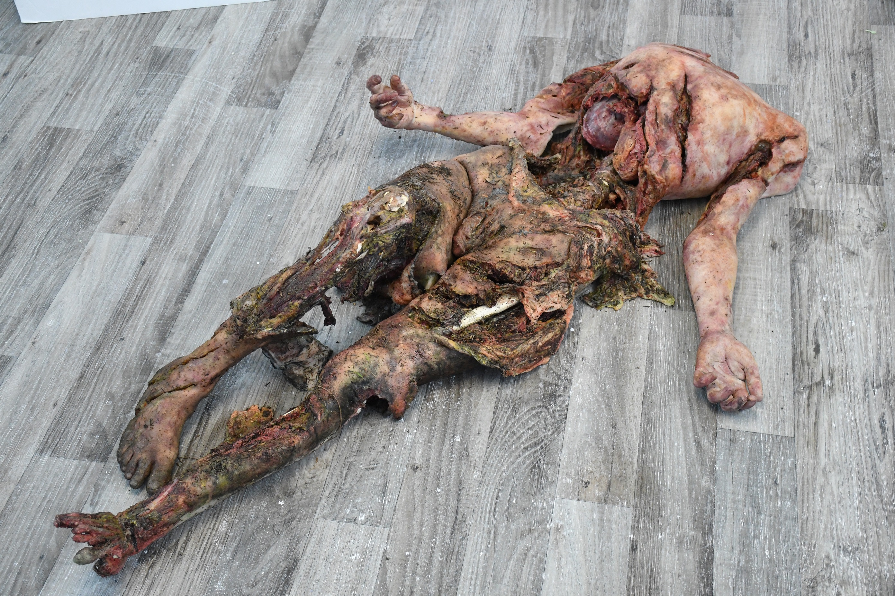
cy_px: 298
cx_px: 448
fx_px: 1193
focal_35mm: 48
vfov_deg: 28.1
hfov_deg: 41.1
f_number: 4
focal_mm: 32
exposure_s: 1/320
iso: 2500
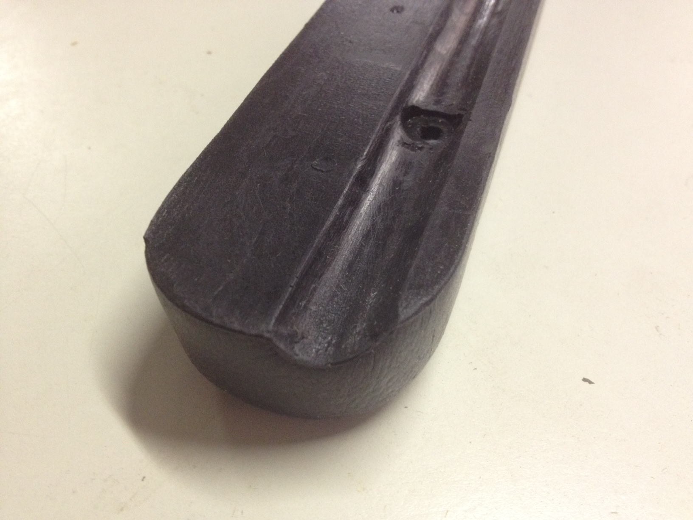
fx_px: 701
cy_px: 260
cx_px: 346
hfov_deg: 52.6
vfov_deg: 40.7
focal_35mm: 35
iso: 250
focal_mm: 4.28
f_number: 2.4
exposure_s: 1/20
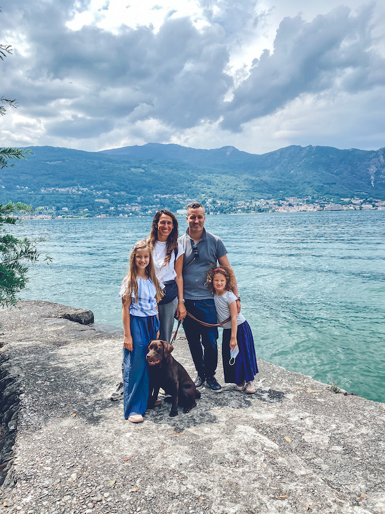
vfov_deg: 67.3
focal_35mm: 26
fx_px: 386
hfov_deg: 53.1
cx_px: 192
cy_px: 257
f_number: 1.8
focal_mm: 4.25
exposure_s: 1/3000
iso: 32
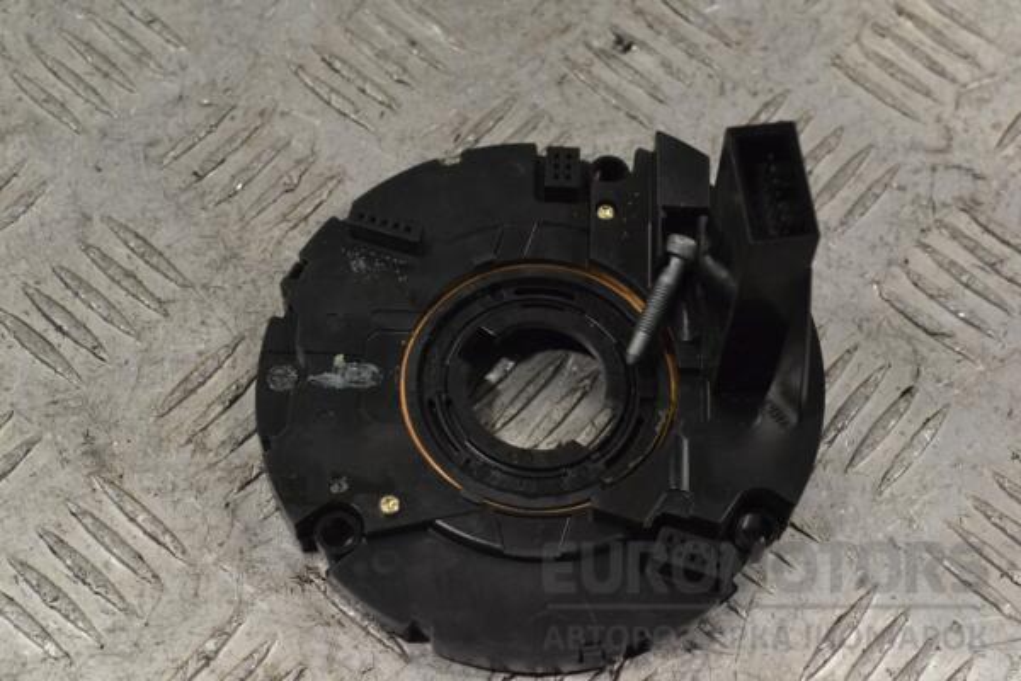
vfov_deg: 20.2
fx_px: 1914
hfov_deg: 29.9
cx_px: 510
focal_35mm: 68
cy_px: 340
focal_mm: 45
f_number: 9
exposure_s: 1/320
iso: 3200
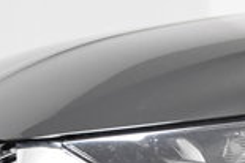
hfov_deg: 8.6
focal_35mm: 218
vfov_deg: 6.2
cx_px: 579
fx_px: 1482
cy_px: 207
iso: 1600
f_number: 4
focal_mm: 22
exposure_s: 1/60
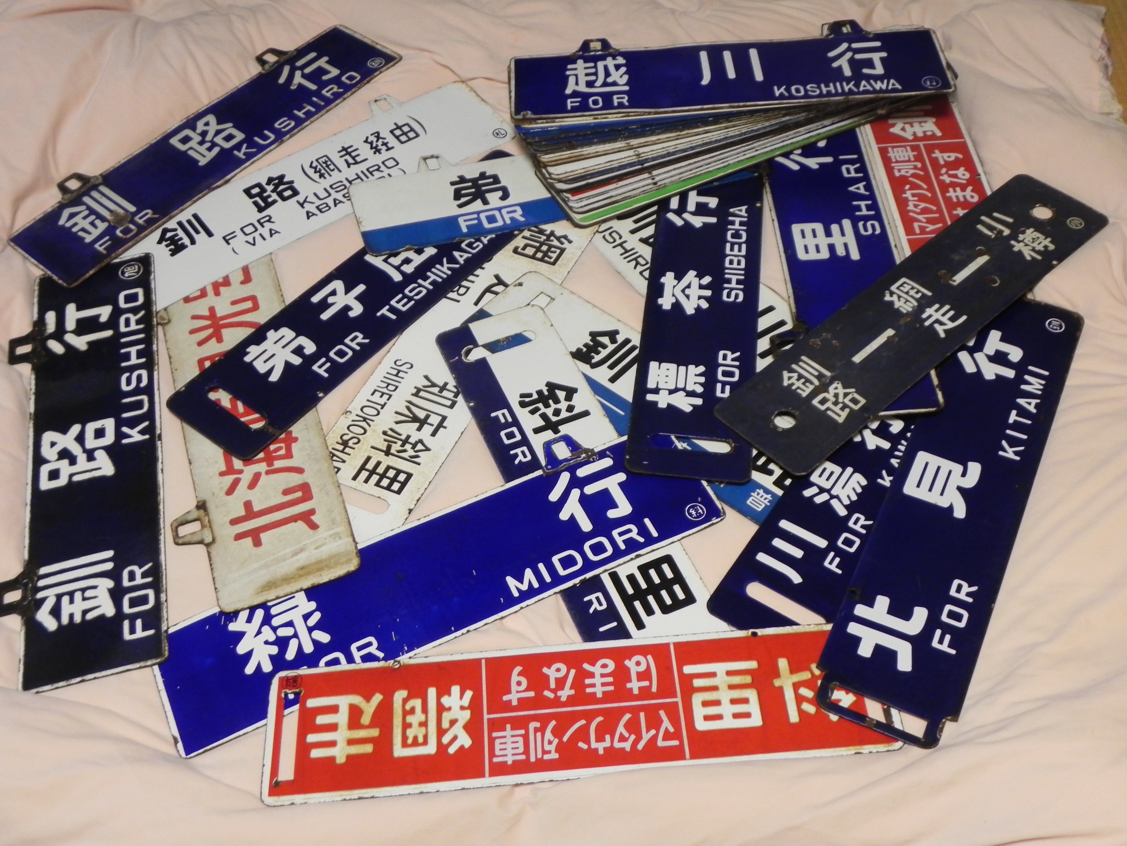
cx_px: 564
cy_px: 423
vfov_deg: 38.7
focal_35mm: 37
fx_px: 1205
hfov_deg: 50.1
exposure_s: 1/30
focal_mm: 6.6
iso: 323
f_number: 3.2
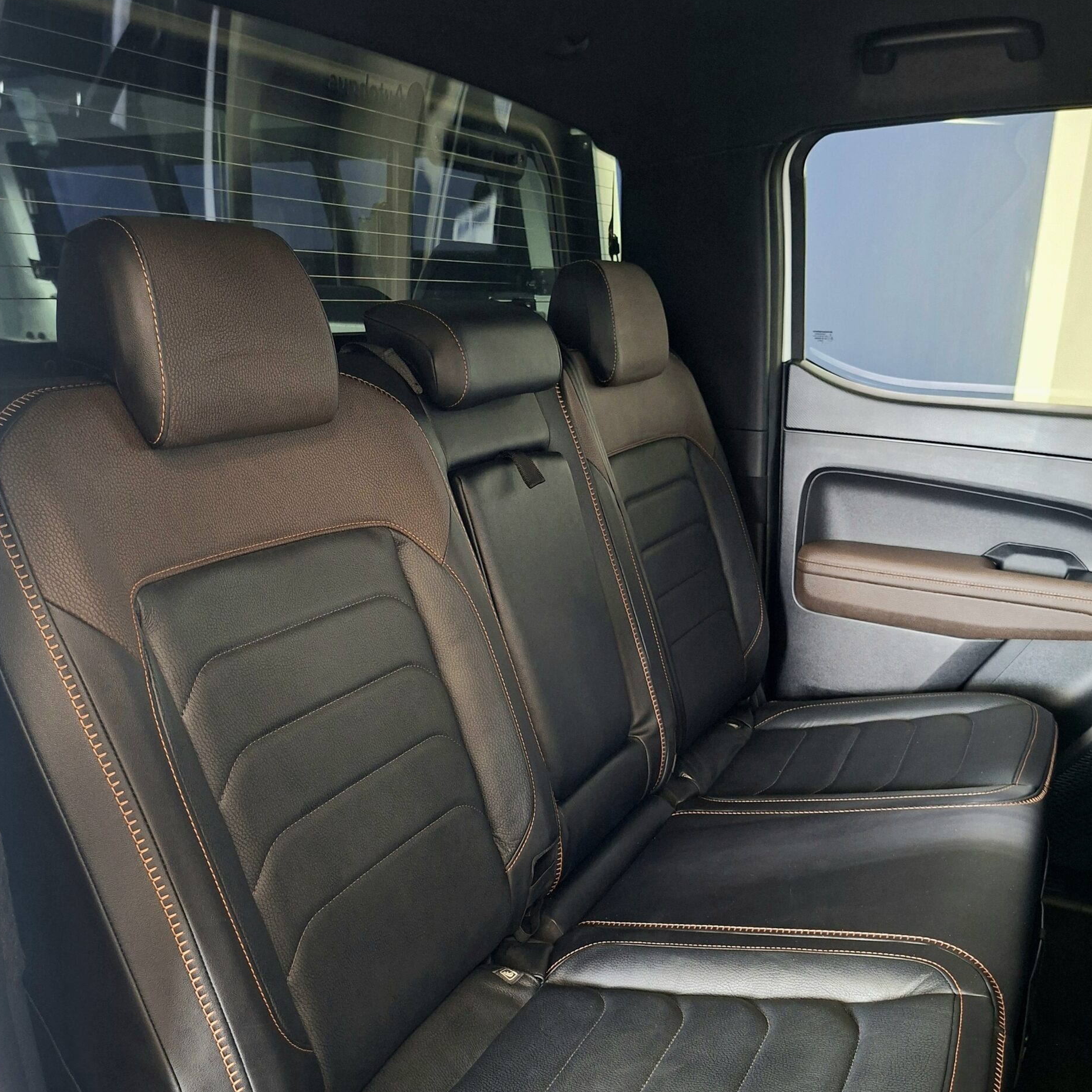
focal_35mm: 28
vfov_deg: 56.6
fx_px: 999
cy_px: 687
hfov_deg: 57.3
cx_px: 539
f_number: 1.8
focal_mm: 5.54
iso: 320
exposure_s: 1/25
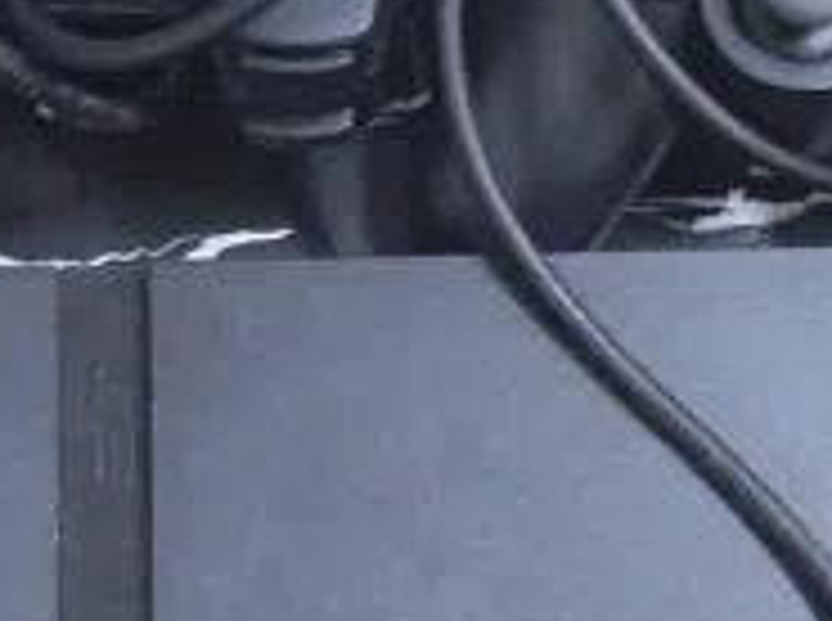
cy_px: 468
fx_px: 2663
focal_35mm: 111
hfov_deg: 17.8
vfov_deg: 13.2
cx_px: 373
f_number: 1.8
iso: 3187
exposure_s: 1/14.3
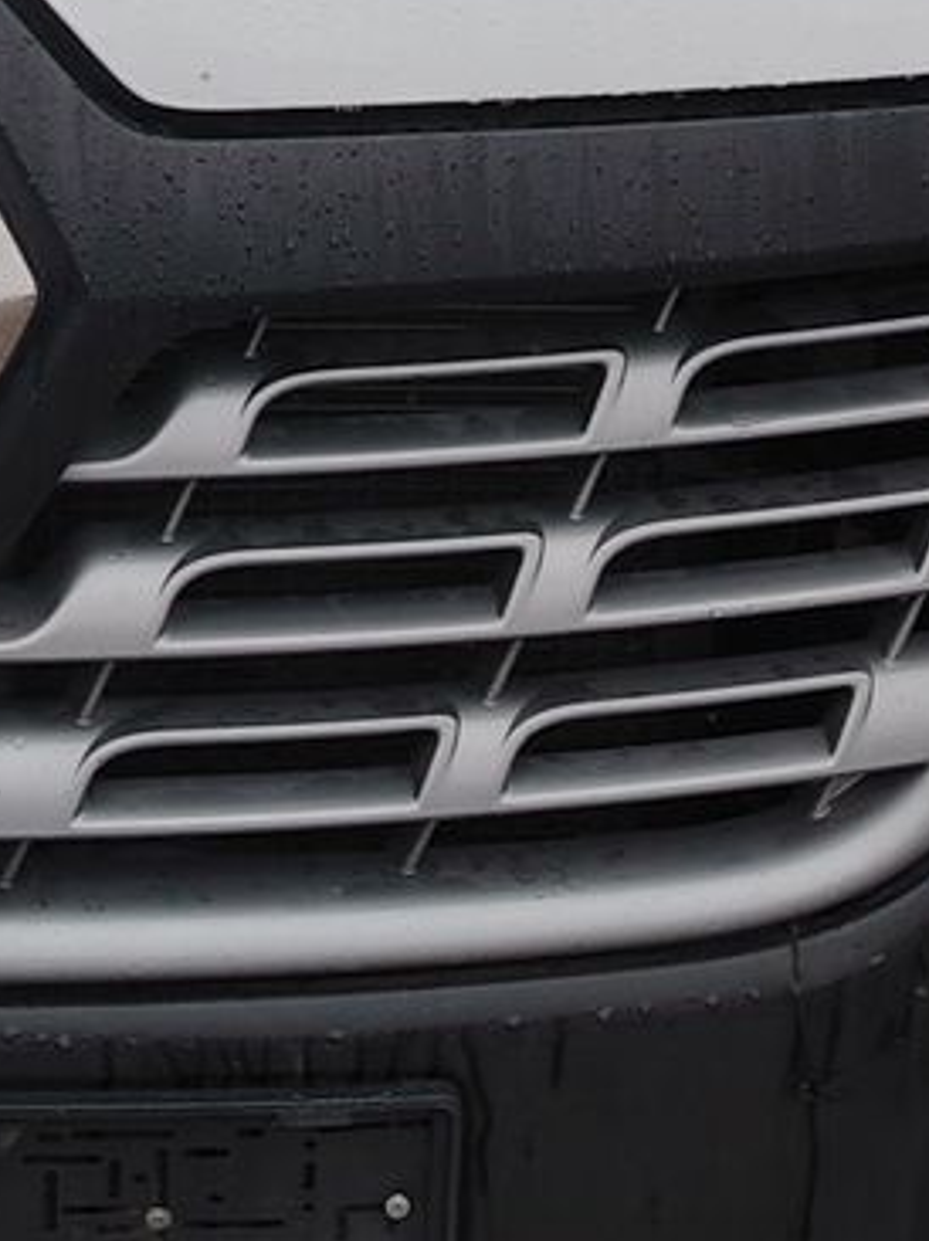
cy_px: -51
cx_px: -81
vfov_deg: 18.2
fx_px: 3762
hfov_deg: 13.8
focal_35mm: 105
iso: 225
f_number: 1.75
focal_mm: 5.25
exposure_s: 1/100
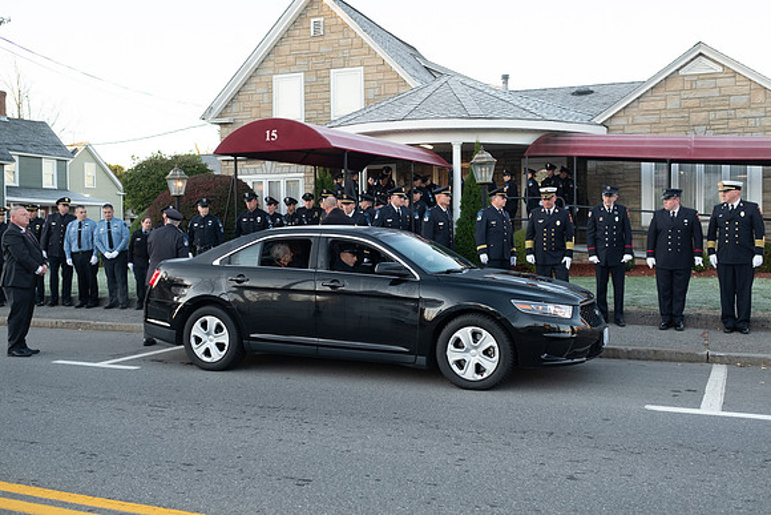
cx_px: 386
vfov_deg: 37.9
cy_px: 258
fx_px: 750
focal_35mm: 35
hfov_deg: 54.4
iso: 800
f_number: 2.8
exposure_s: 1/500
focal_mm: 23
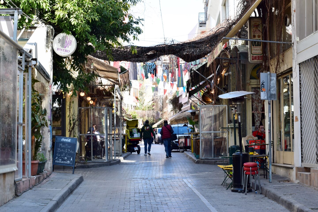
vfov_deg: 18.2
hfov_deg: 27.0
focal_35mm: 75
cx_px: 159
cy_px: 106
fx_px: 662
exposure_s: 1/160
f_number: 9
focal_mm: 50
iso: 400
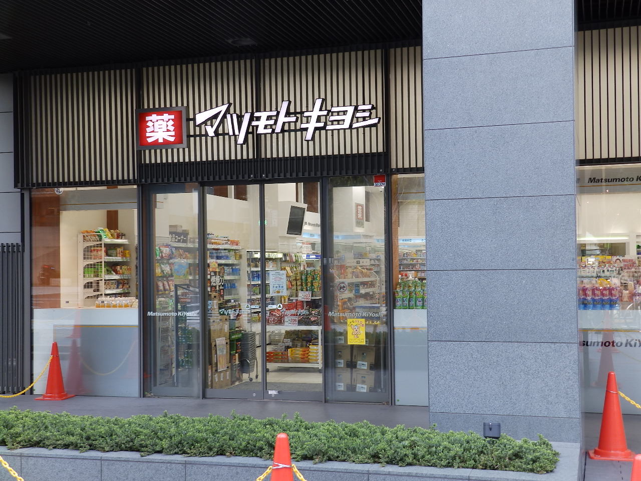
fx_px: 852
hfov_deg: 41.2
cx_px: 320
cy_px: 240
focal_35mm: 46
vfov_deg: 31.5
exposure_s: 1/40
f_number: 4.2
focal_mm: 8.2
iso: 100
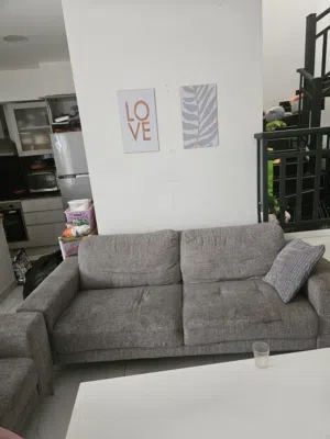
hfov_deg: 58.9
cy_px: 220
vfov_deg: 73.9
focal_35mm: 23
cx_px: 165
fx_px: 292
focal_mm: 5.4
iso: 1000
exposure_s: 1/100
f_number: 1.8
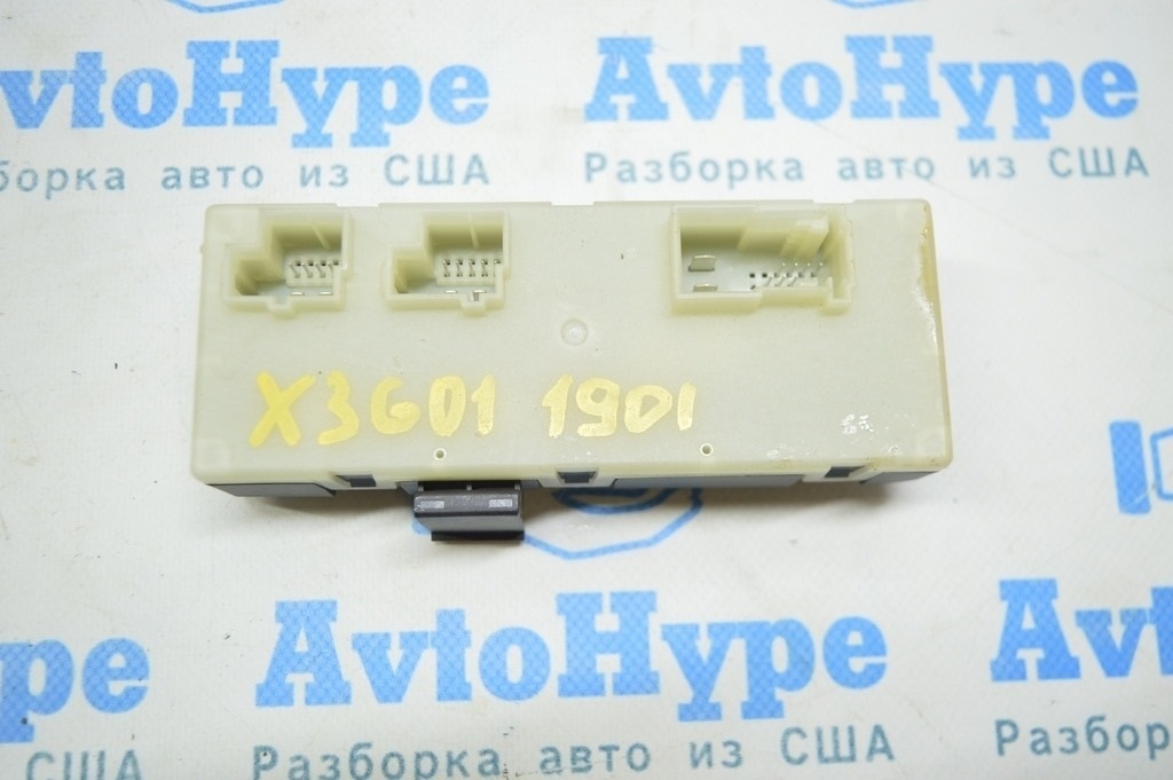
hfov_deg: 53.2
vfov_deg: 36.8
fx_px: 1172
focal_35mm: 36
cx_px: 586
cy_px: 390
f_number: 4
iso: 400
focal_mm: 24
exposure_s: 1/40
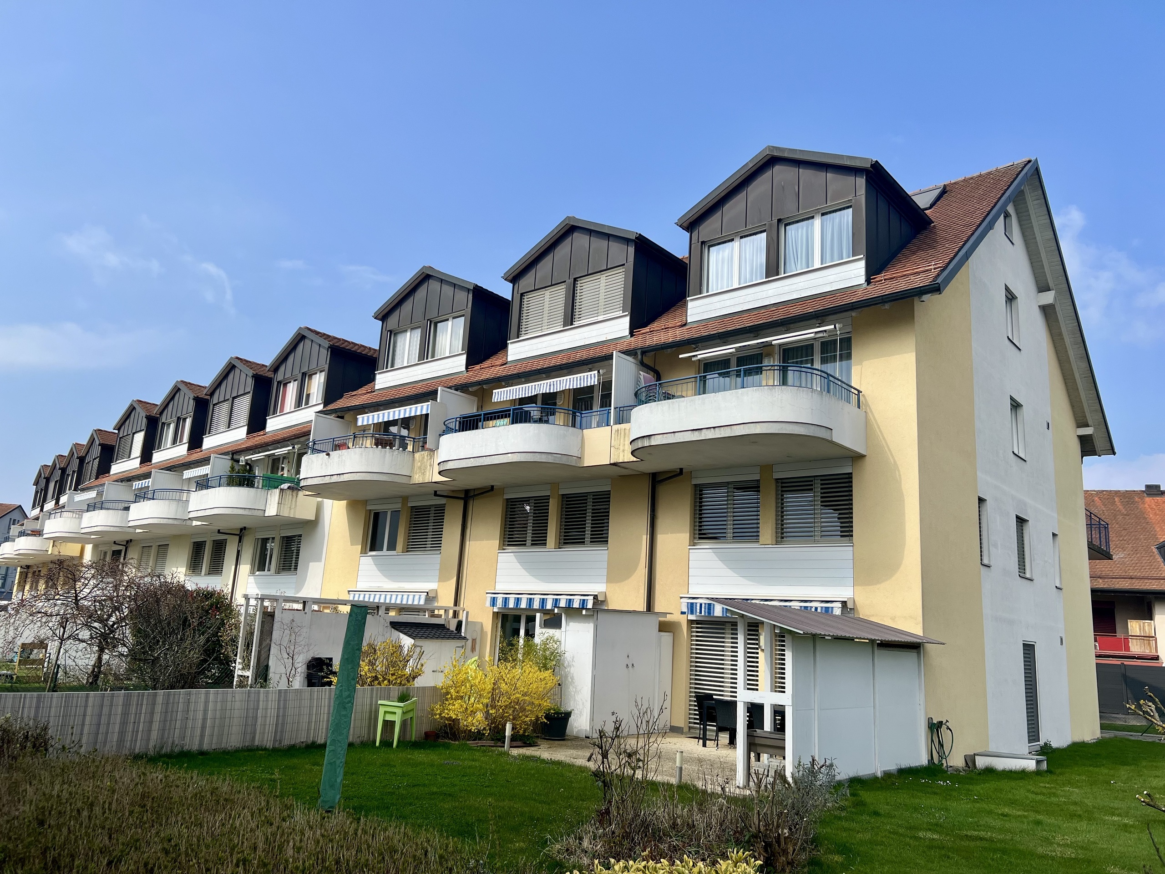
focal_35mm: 26
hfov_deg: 67.3
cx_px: 582
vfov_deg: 53.1
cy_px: 437
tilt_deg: +12.9
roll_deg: -3.2
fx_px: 875
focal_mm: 5.7
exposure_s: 1/5076
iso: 50
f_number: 1.5
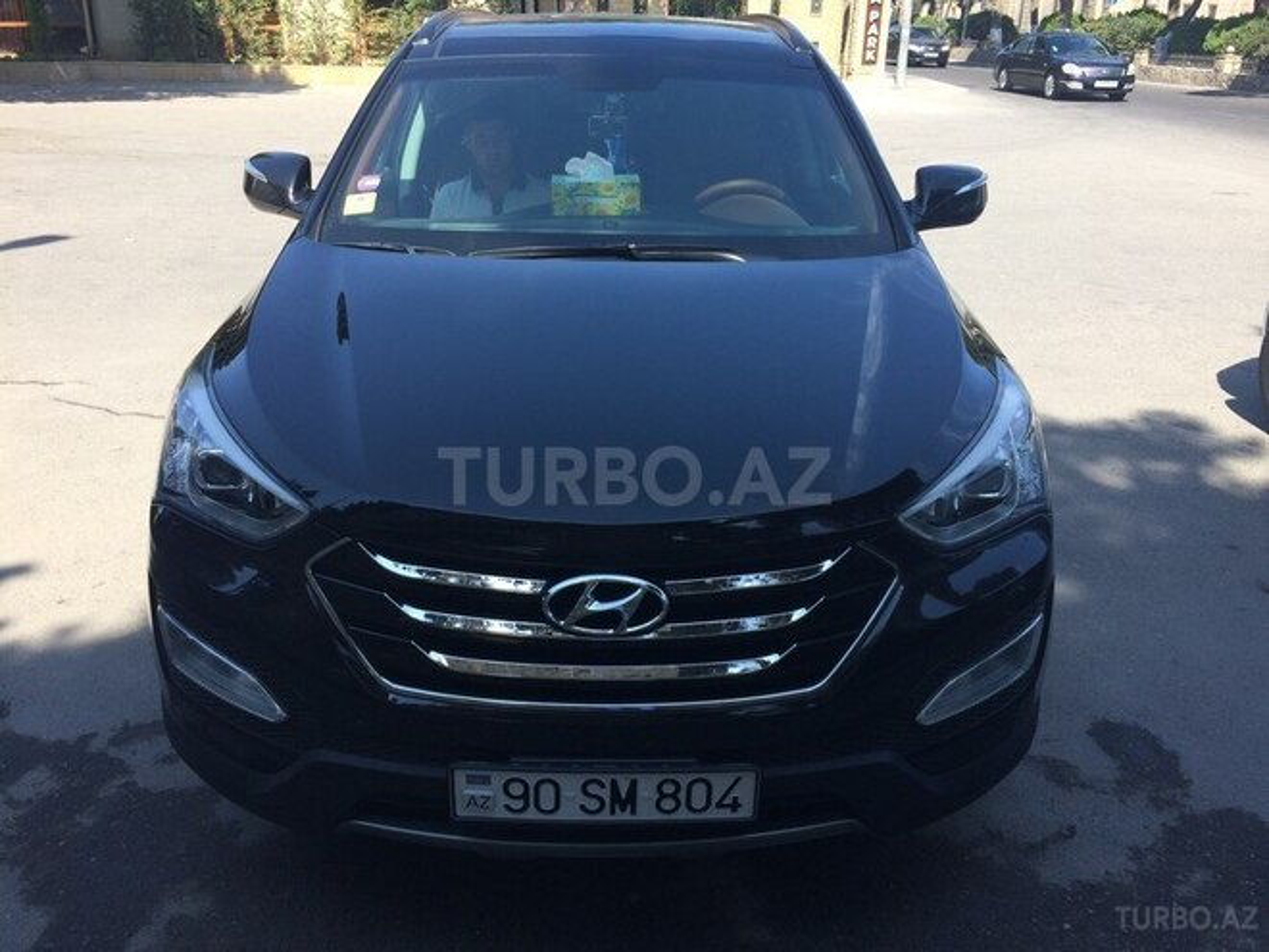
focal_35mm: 29
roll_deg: -1.4
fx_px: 1063
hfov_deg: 61.7
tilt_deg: -23.0
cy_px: 476
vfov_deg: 48.2
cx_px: 634
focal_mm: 4.15
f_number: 2.2
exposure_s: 1/838
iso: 32
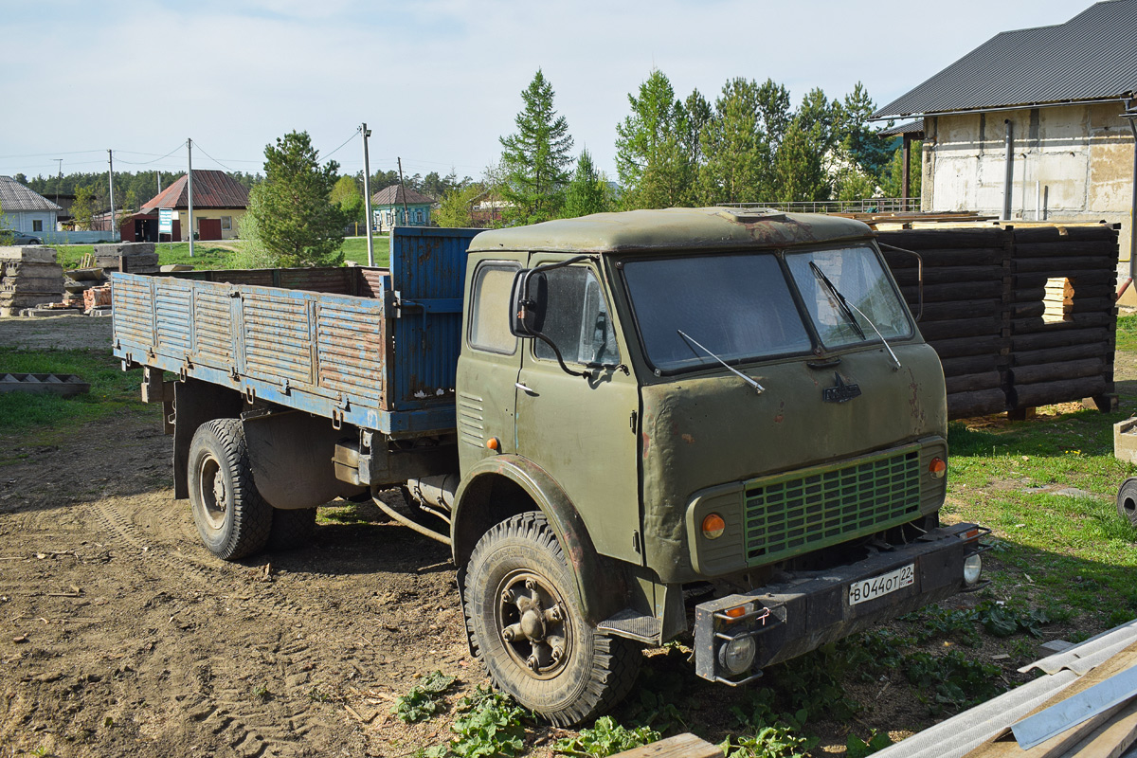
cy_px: 379
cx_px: 568
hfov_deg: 55.1
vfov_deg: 38.4
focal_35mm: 34
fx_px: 1090
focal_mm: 23
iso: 200
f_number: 5.6
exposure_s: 1/640
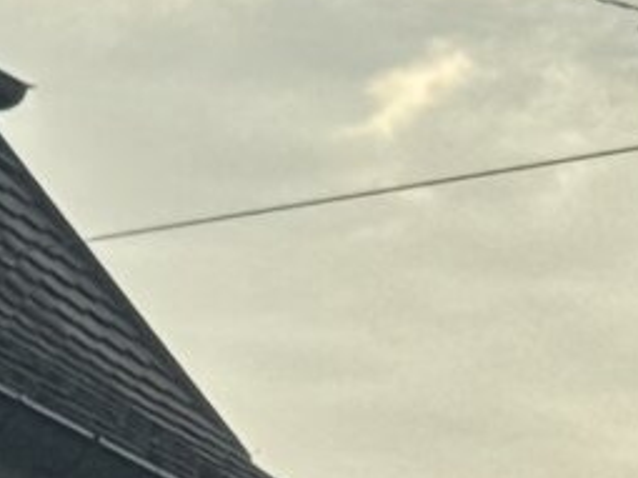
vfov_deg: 3.9
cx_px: -188
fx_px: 6945
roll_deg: -1.4
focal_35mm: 377
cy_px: 964
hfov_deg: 5.2
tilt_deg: +9.4
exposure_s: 1/4329
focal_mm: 6.76
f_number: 1.78
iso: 64
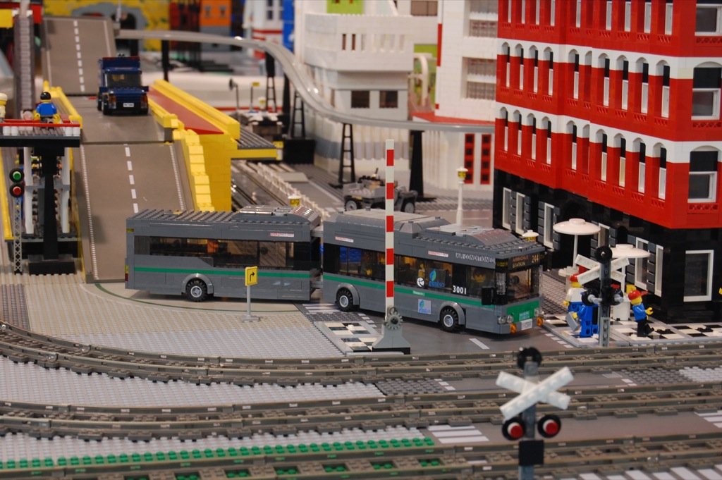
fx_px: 1653
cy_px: 240
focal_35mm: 82
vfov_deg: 16.5
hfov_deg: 24.6
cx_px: 361
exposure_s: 1/3
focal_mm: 55
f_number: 8
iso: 400
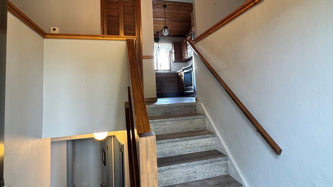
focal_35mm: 21
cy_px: 77
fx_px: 185
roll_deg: +3.7
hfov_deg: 83.9
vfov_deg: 53.3
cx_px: 168
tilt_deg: +3.1
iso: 200
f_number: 2.2
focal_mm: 2.22
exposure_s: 1/60
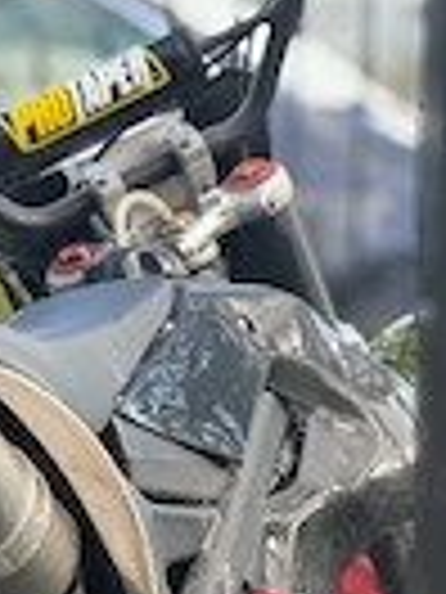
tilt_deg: -5.9
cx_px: 63
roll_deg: -1.4
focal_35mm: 302
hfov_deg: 4.9
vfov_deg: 6.5
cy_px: 626
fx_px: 5188
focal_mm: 16.89
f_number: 2.8
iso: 80
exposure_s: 1/121
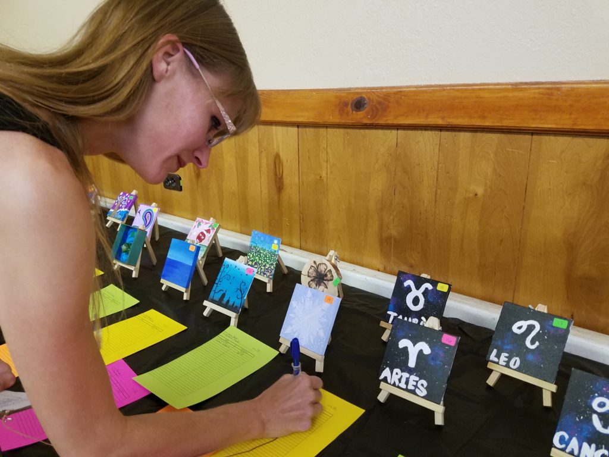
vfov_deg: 53.1
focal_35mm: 26
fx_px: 457
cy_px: 228
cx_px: 304
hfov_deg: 67.3
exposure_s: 1/24
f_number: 1.7
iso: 160
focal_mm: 4.2
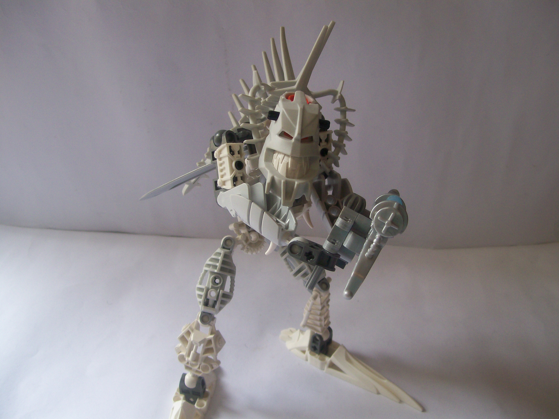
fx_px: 581
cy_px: 210
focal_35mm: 36
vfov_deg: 39.7
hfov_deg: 51.4
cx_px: 280
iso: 80
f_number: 2.7
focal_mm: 6
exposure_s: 1/99.6
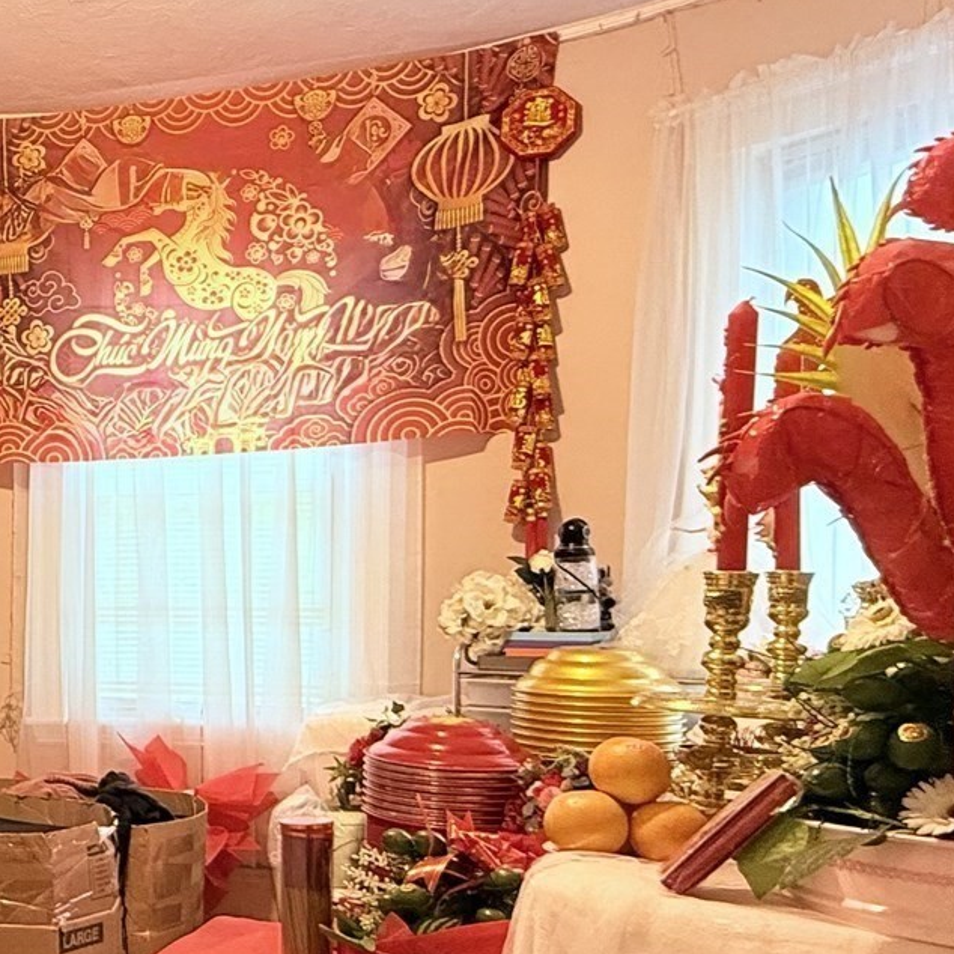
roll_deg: +0.1
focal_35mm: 40
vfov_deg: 41.4
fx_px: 1247
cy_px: 623
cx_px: -150
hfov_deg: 34.6
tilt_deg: -1.3
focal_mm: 2.22
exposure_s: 1/60
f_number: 2.2
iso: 250
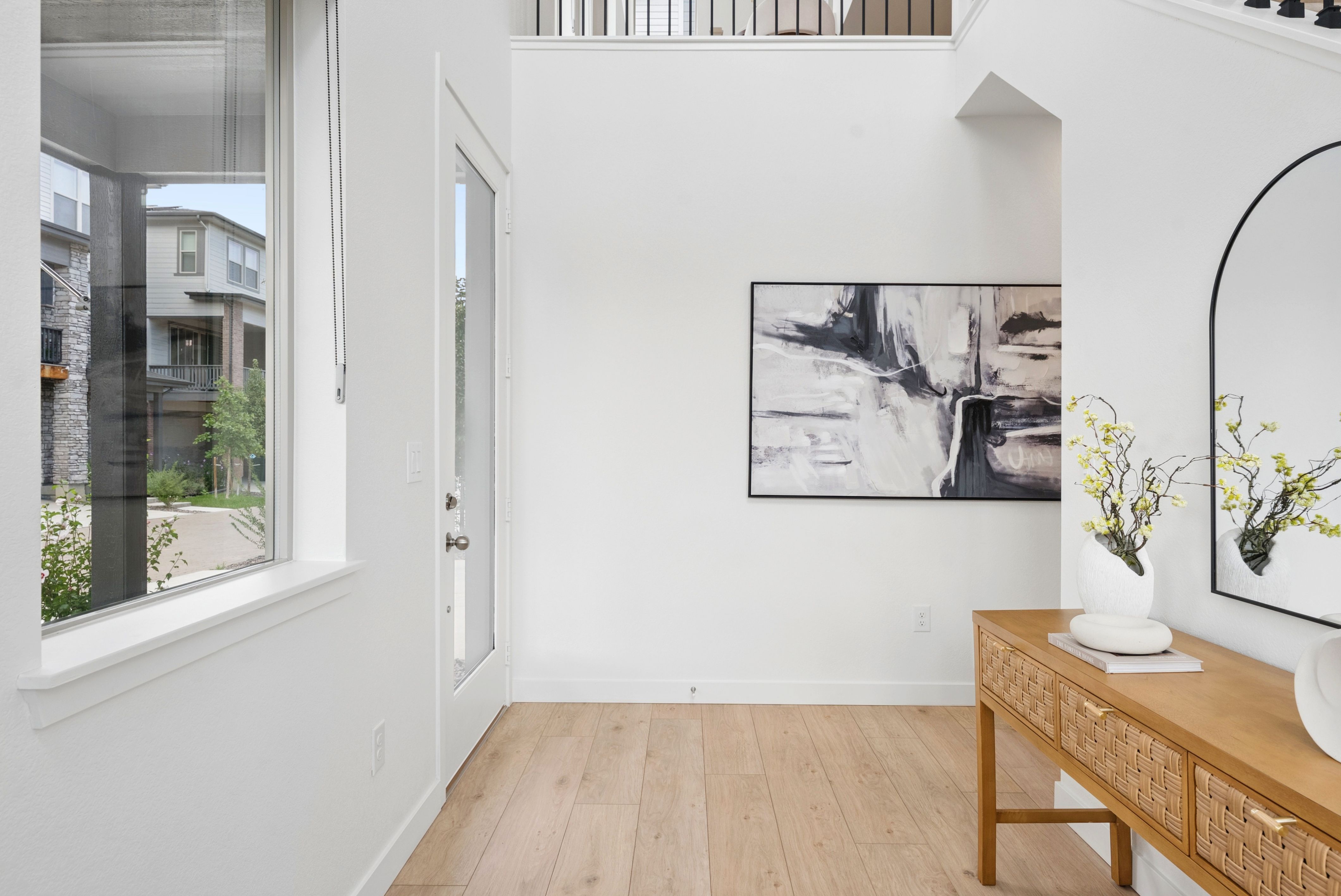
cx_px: 670
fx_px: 783
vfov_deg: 59.6
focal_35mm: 21
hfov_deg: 81.2
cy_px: 448
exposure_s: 1/125
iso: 500
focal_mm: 21
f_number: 9
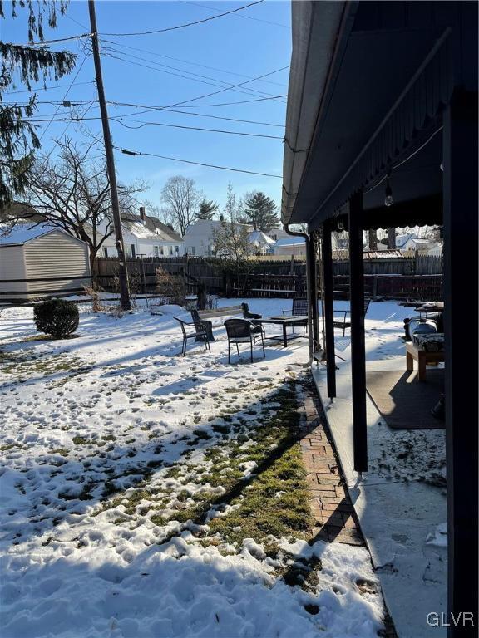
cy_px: 319
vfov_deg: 67.3
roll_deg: +2.6
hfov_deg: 53.1
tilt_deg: -5.1
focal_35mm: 26
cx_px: 240
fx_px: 480
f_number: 1.6
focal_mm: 5.1
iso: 32
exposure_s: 1/3559
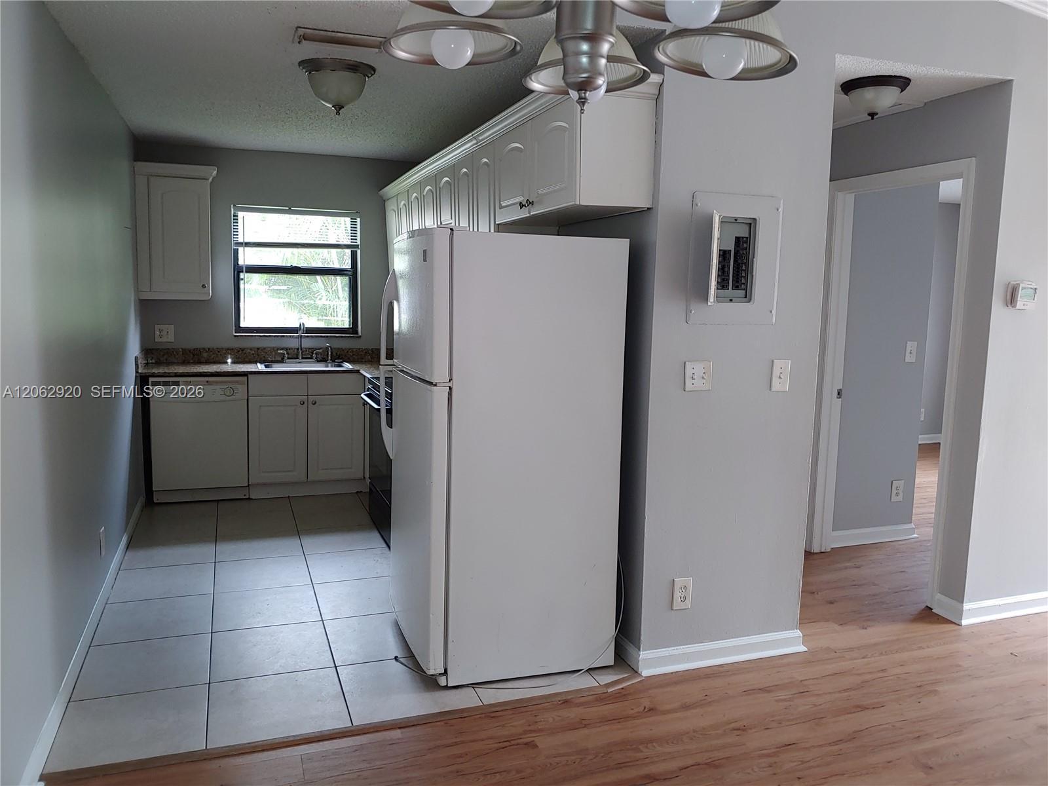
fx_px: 757
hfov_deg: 69.4
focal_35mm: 25
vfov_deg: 54.9
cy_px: 393
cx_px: 524
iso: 50
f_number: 1.5
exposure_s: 1/60
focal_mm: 4.23
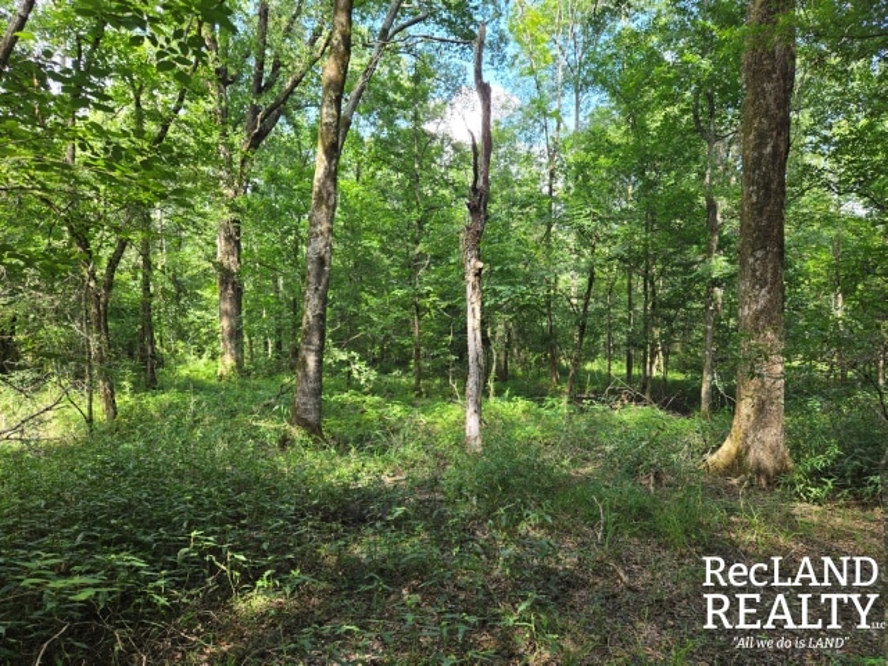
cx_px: 444
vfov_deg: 58.9
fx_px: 590
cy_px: 333
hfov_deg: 73.9
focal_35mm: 23
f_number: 1.8
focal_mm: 5.4
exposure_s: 1/180
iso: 50
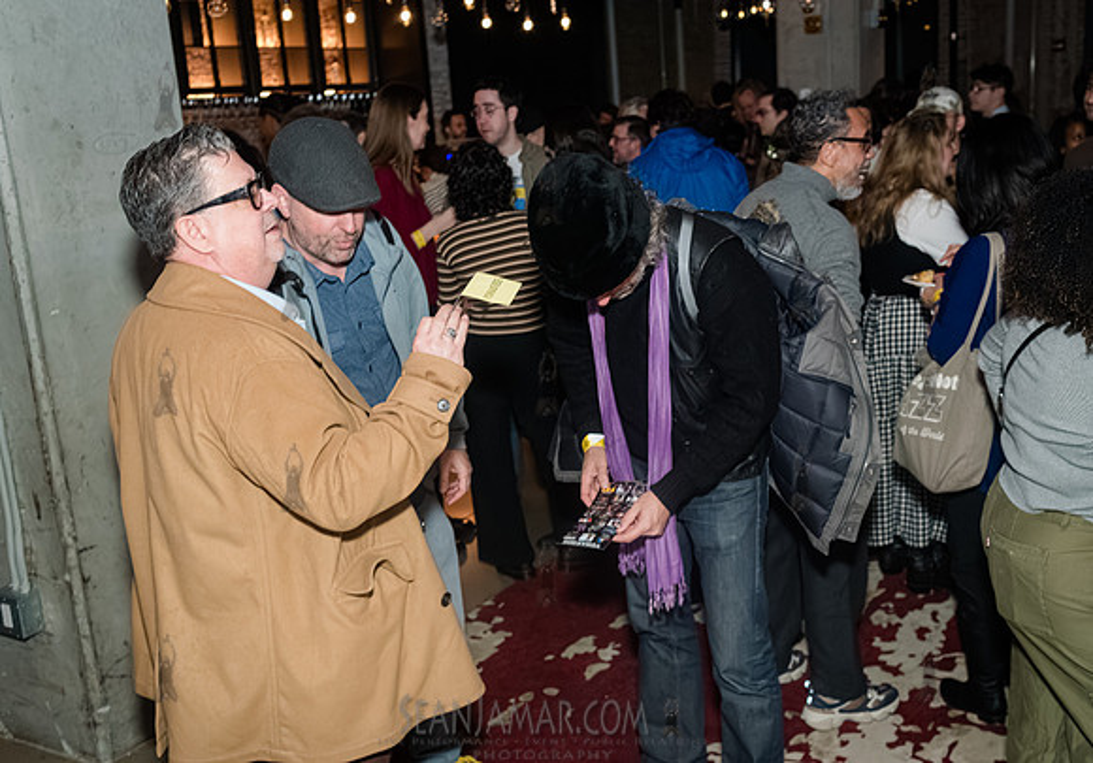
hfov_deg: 48.6
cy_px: 414
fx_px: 1207
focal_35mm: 39
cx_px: 621
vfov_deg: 35.1
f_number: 5
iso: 8000
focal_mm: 35
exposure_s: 1/400
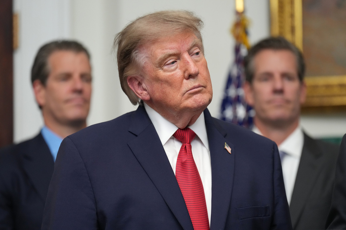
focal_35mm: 200
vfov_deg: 6.9
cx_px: 173
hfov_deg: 10.3
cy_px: 115
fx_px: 1921
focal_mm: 200
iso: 3200
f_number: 3.2
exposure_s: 1/400
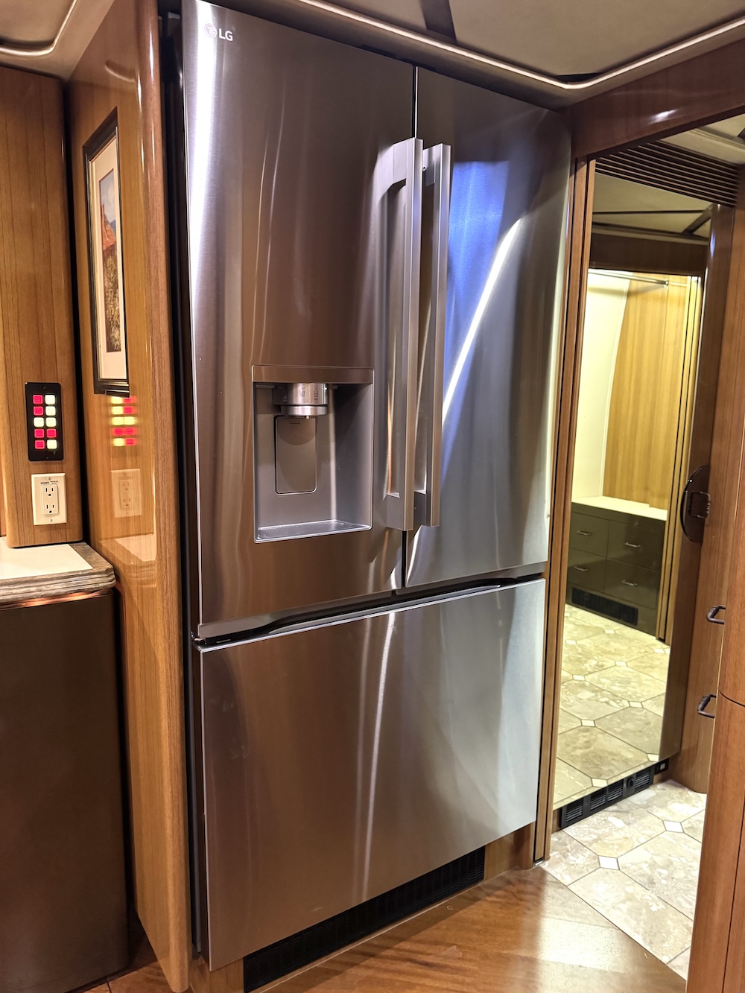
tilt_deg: -10.2
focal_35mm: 24
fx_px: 689
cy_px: 496
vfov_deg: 71.6
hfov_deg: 56.8
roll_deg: +0.4
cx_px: 372
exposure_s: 1/32
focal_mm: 6.76
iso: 1000
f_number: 1.78
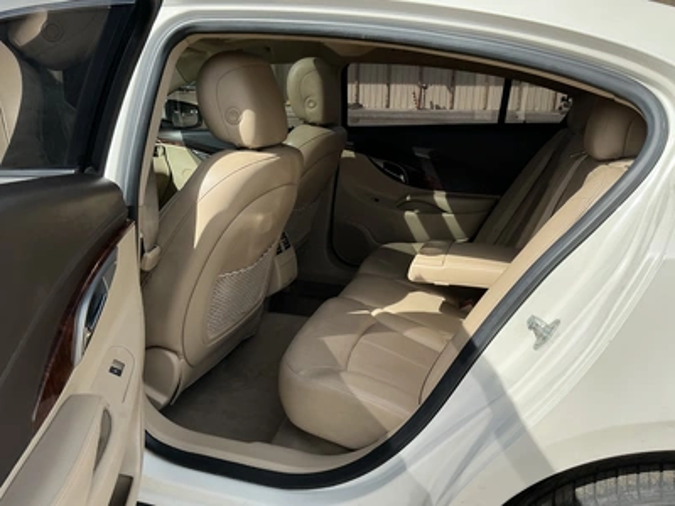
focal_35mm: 28
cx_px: 338
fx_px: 546
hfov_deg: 63.4
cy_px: 253
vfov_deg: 49.7
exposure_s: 1/1144
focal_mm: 3
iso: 25
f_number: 1.8
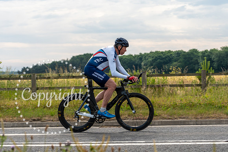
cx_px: 119
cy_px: 65
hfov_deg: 20.8
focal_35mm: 98
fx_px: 623
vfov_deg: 13.9
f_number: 5
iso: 160
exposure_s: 1/800
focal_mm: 76
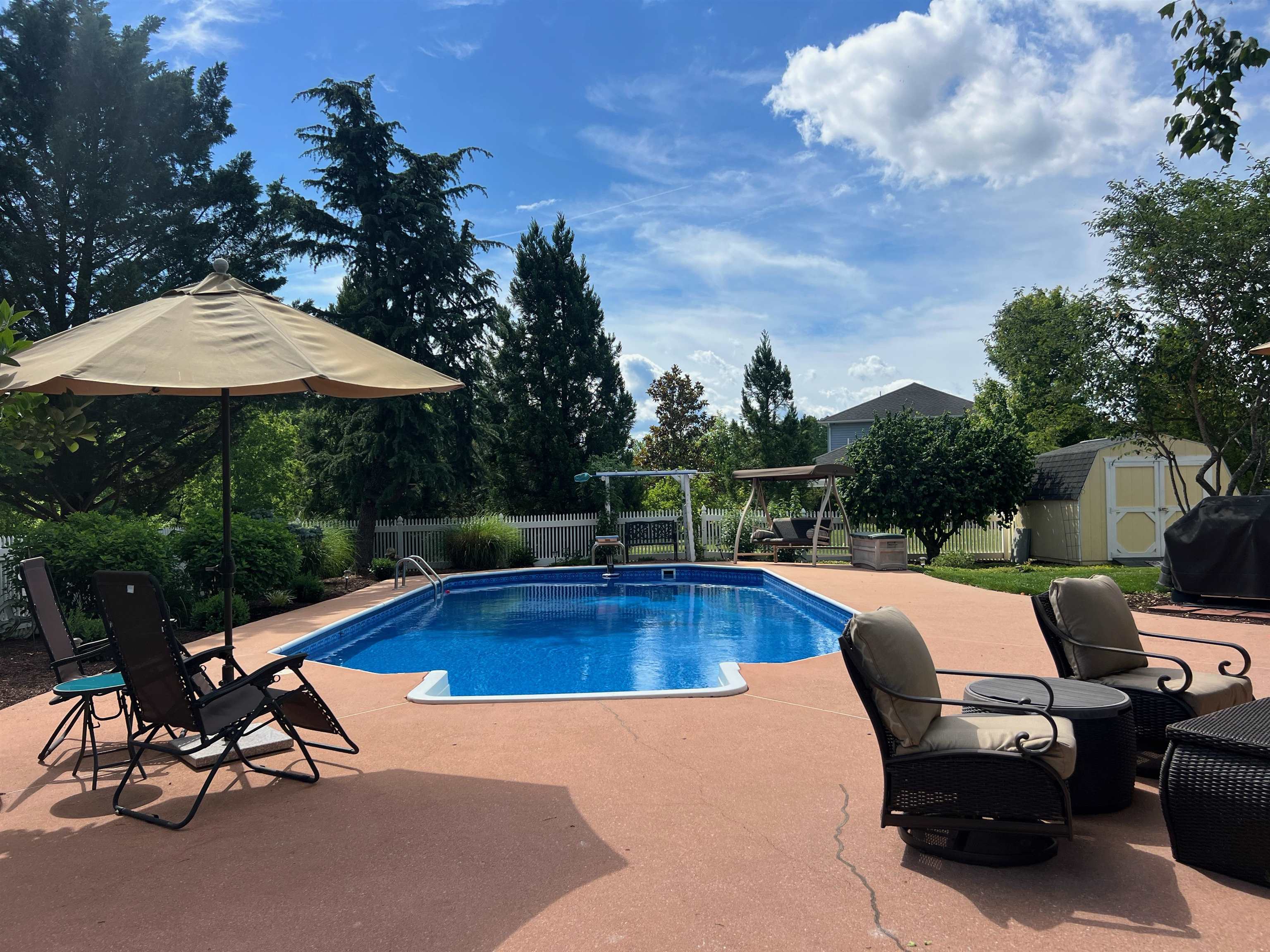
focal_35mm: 26
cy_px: 476
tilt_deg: +0.7
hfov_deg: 67.3
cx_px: 635
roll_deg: +0.7
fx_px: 954
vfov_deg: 53.1
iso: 50
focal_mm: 5.7
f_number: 1.5
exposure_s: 1/5587
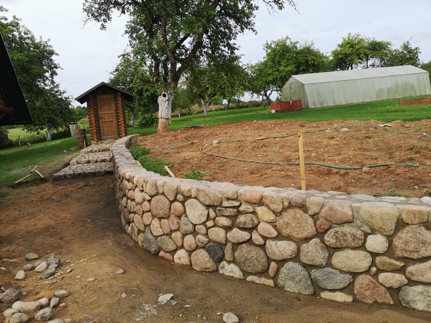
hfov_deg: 65.3
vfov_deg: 51.4
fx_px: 336
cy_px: 162
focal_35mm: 27
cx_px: 216
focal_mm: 5.58
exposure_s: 1/993
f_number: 1.8
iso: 50
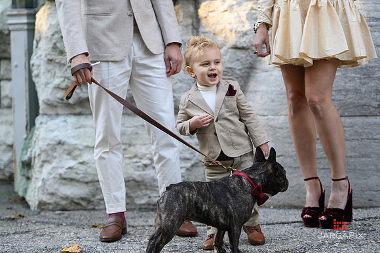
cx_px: 190
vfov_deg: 10.1
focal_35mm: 135
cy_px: 126
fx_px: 1424
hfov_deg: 15.2
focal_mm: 135
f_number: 3.2
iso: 1600
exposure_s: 1/1250
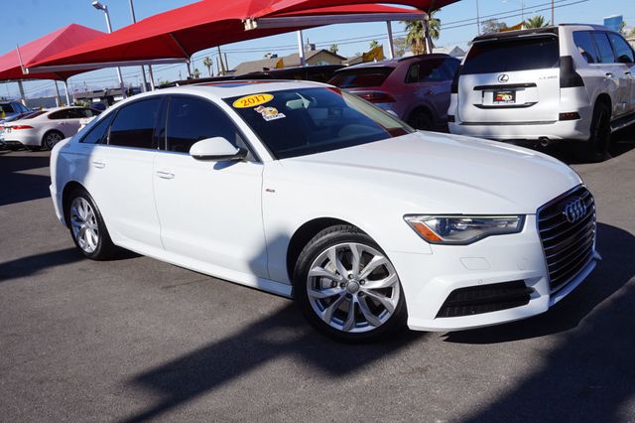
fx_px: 555
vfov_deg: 41.7
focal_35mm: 32
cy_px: 212
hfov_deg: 59.5
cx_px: 318
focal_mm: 21
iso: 100
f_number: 14
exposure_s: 1/125
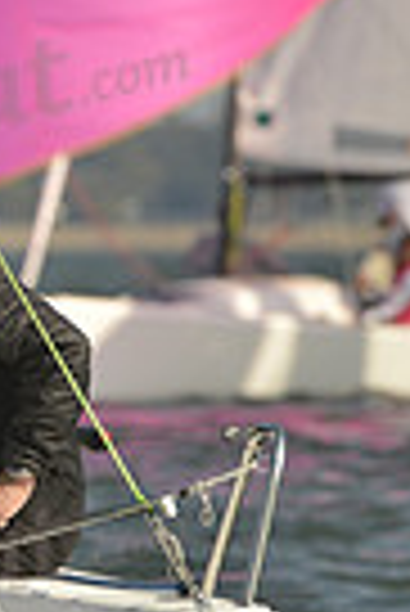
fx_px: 23956
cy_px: 425
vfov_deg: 1.5
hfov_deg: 1.0
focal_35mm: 1406
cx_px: -676
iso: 280
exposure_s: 1/1600
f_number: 7.1
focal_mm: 330
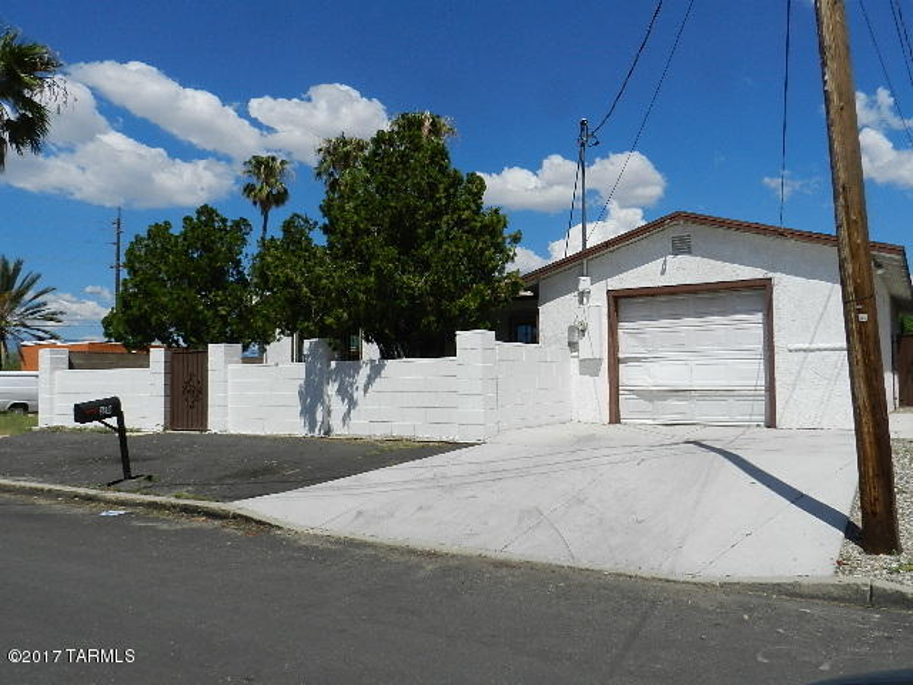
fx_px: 739
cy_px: 342
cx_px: 456
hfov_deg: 63.4
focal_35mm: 28
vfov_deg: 49.7
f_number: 6.3
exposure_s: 1/1250
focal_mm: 5
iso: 160
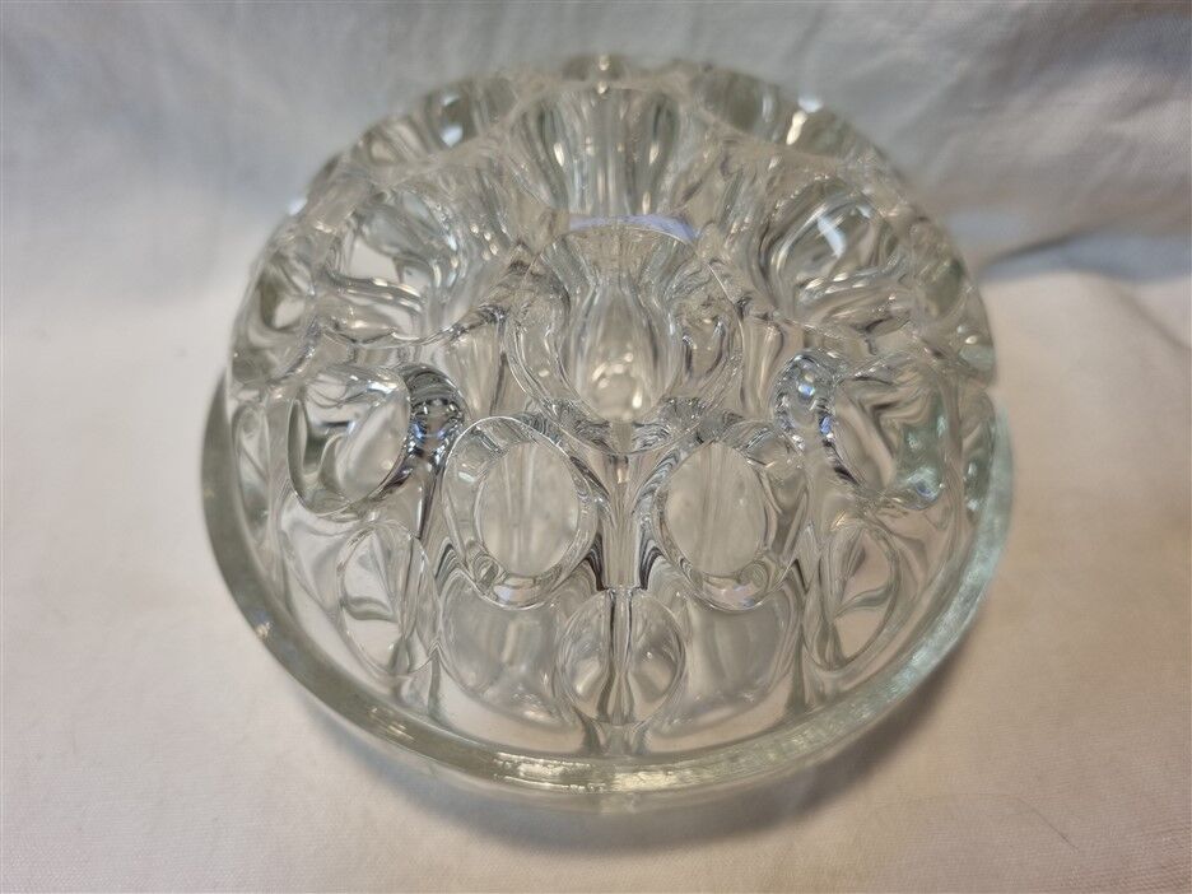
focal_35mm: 26
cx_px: 596
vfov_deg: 53.1
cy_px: 447
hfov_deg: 67.3
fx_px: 895
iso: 80
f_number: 1.8
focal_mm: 5.4
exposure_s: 1/100
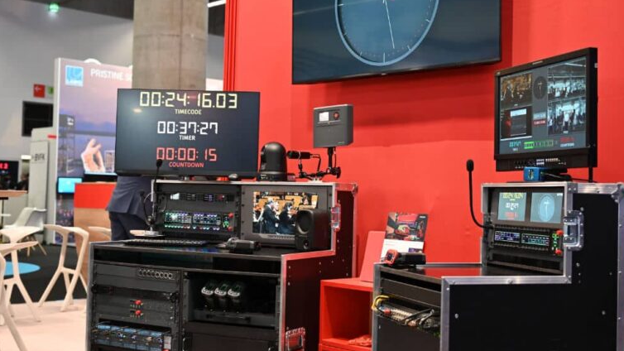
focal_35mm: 48
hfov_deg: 42.9
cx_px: 315
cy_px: 167
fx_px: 794
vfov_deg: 24.9
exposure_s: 1/125
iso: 3200
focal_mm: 45
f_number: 4
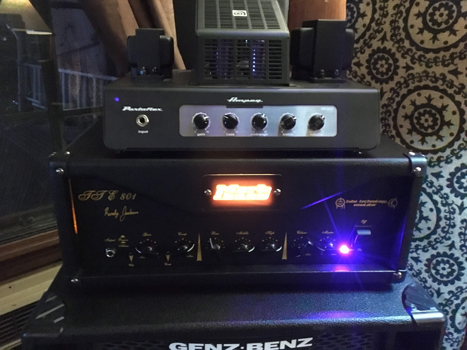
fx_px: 391
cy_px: 175
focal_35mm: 29
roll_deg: -1.3
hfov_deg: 61.7
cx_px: 234
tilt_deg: -19.9
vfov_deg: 48.2
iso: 2000
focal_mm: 4.15
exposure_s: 1/15
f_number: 2.2
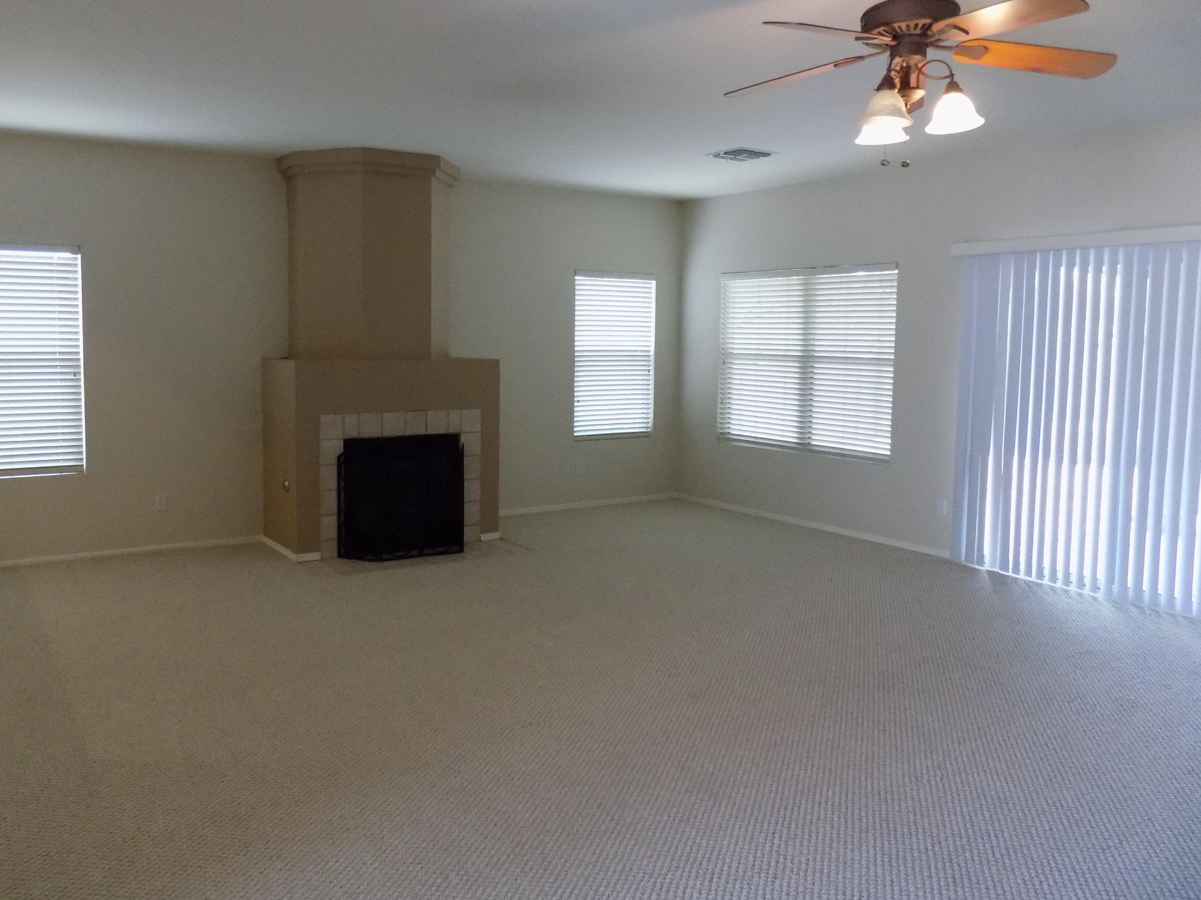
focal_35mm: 27
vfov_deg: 51.3
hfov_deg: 64.9
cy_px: 411
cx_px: 506
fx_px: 937
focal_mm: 4
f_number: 3.1
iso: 400
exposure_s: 1/60
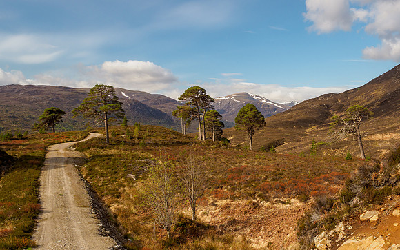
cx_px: 200
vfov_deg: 35.1
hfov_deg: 54.0
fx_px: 393
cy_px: 100
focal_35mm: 36
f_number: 7.1
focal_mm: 17
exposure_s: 1/200
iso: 200
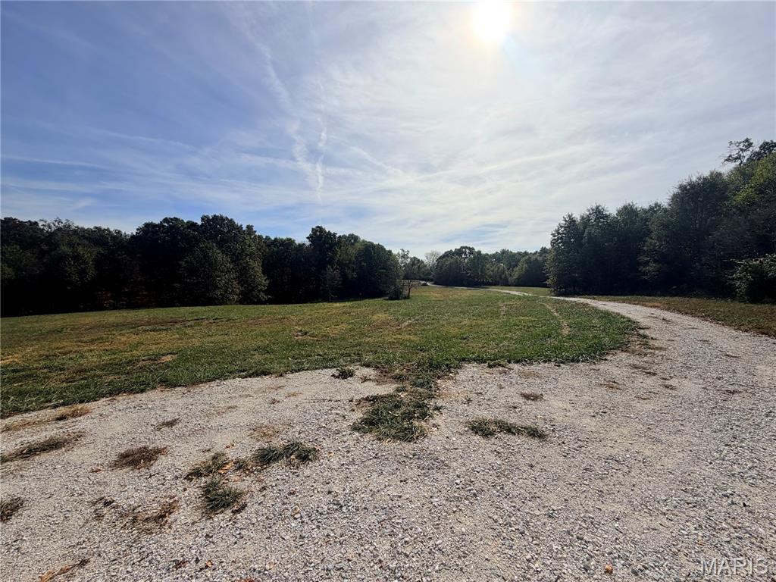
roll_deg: -0.6
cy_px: 291
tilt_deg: -1.5
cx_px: 388
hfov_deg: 102.1
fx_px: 314
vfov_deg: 85.7
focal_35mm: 14
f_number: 2.2
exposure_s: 1/1961
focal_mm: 2.22
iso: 20
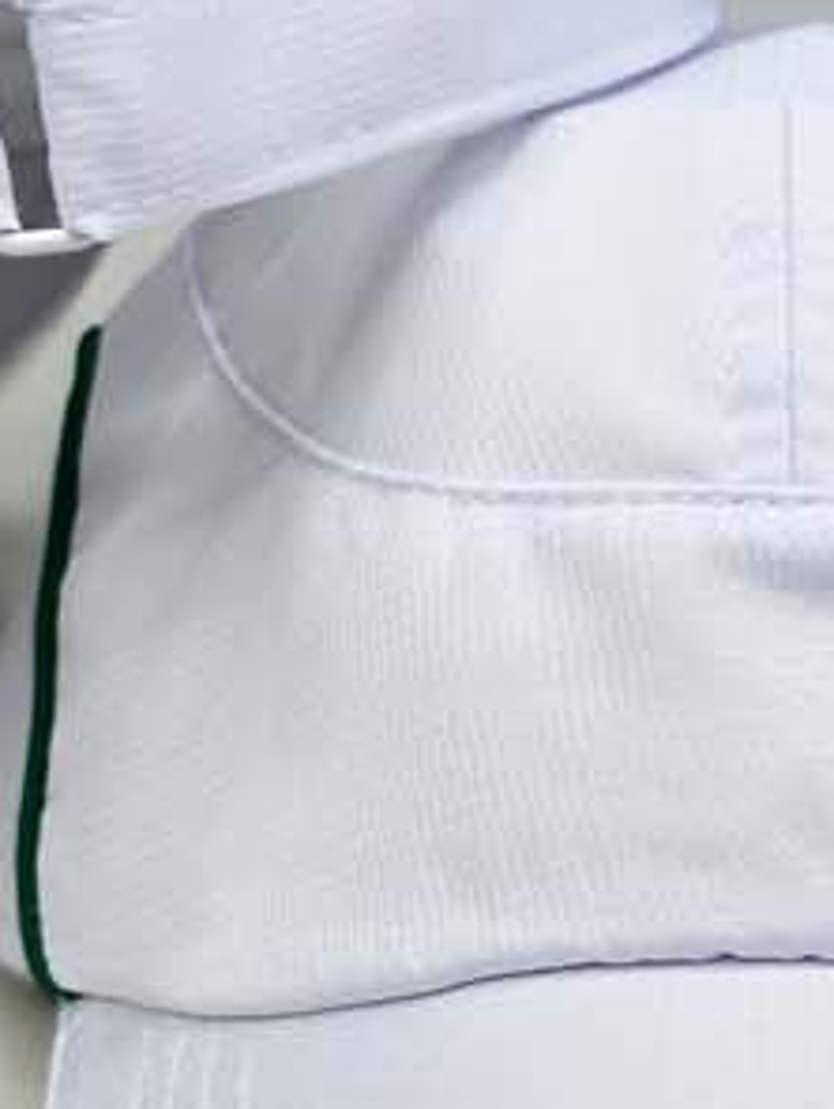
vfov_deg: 18.0
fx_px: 3494
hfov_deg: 13.3
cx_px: 913
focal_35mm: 109
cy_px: 455
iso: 40
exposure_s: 1/101
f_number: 1.7
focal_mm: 6.3
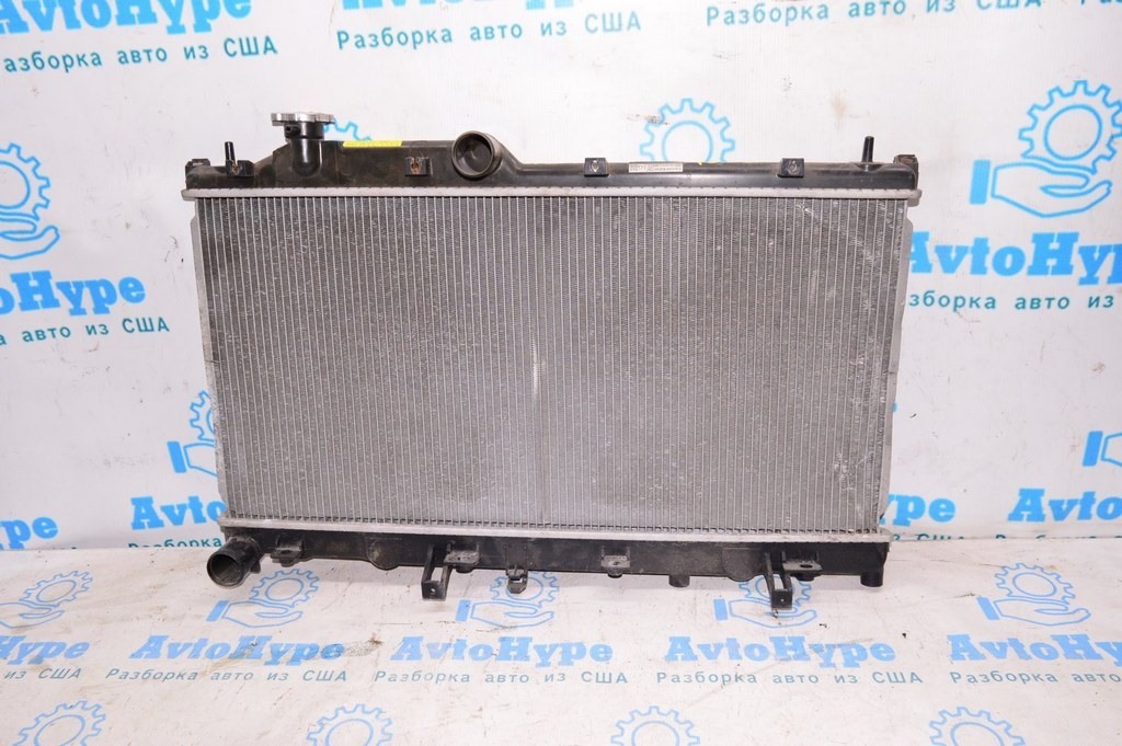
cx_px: 561
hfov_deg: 67.4
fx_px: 841
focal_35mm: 27
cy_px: 373
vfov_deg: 47.9
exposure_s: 1/100
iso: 1600
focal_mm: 18
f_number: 8
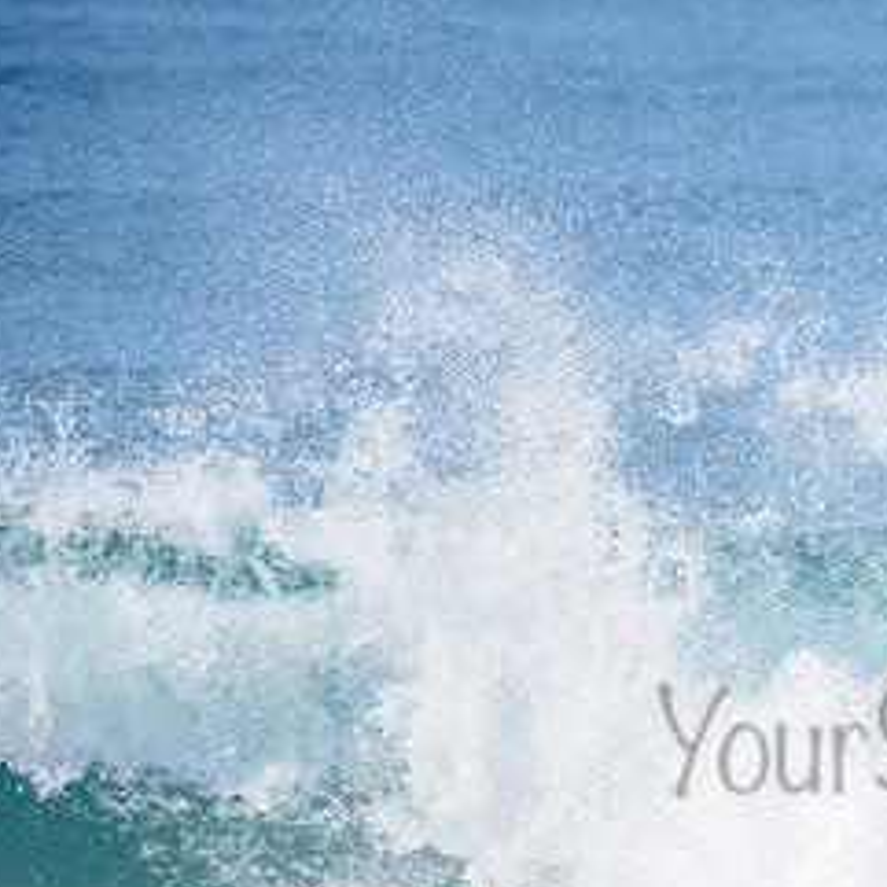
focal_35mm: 1023
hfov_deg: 1.7
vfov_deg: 1.7
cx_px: 1038
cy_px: 708
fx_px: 29657
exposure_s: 1/2500
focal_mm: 500
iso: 320
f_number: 5.6
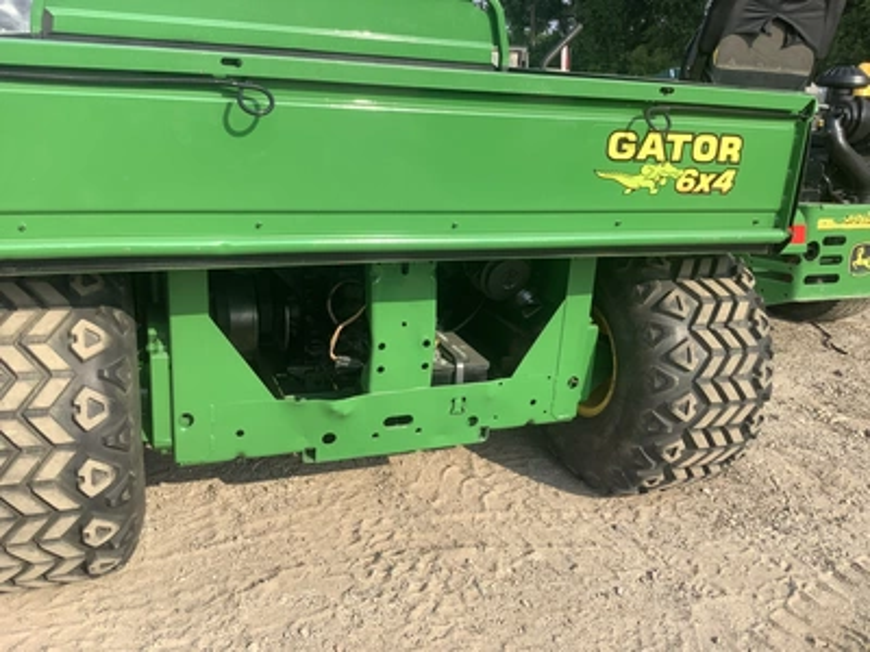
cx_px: 435
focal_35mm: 31
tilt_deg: -16.8
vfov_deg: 45.4
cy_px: 326
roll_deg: -0.8
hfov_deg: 58.4
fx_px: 779
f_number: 2.4
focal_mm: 3.3
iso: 25
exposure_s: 1/608
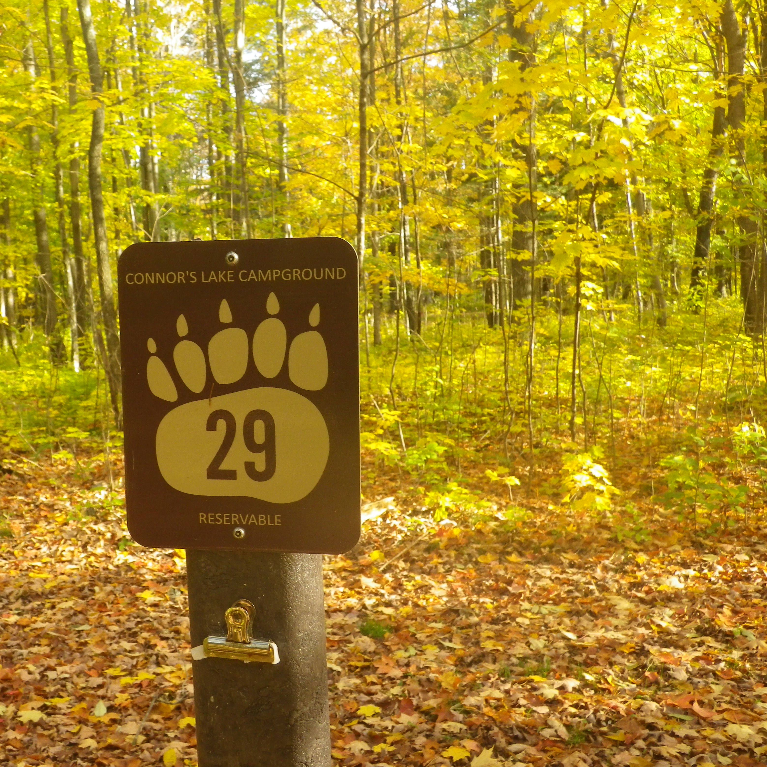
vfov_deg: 40.9
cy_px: 387
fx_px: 1028
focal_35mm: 41
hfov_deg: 40.5
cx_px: 263
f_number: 3.8
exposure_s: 1/50
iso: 125
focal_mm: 6.1
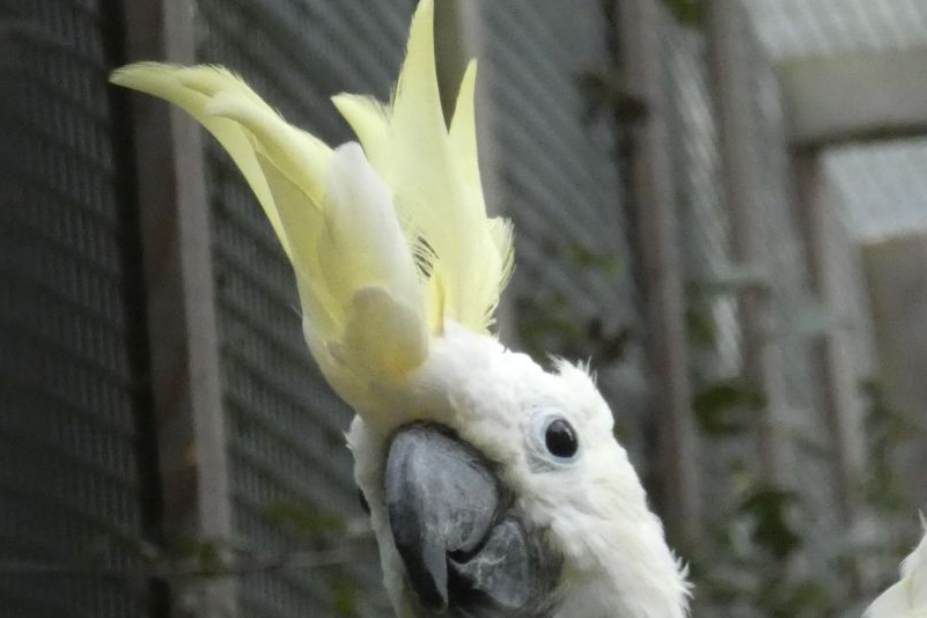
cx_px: 988
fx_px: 9244
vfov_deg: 3.8
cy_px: 654
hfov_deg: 5.7
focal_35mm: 359
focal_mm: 25.8
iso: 800
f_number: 5.3
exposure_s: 1/400
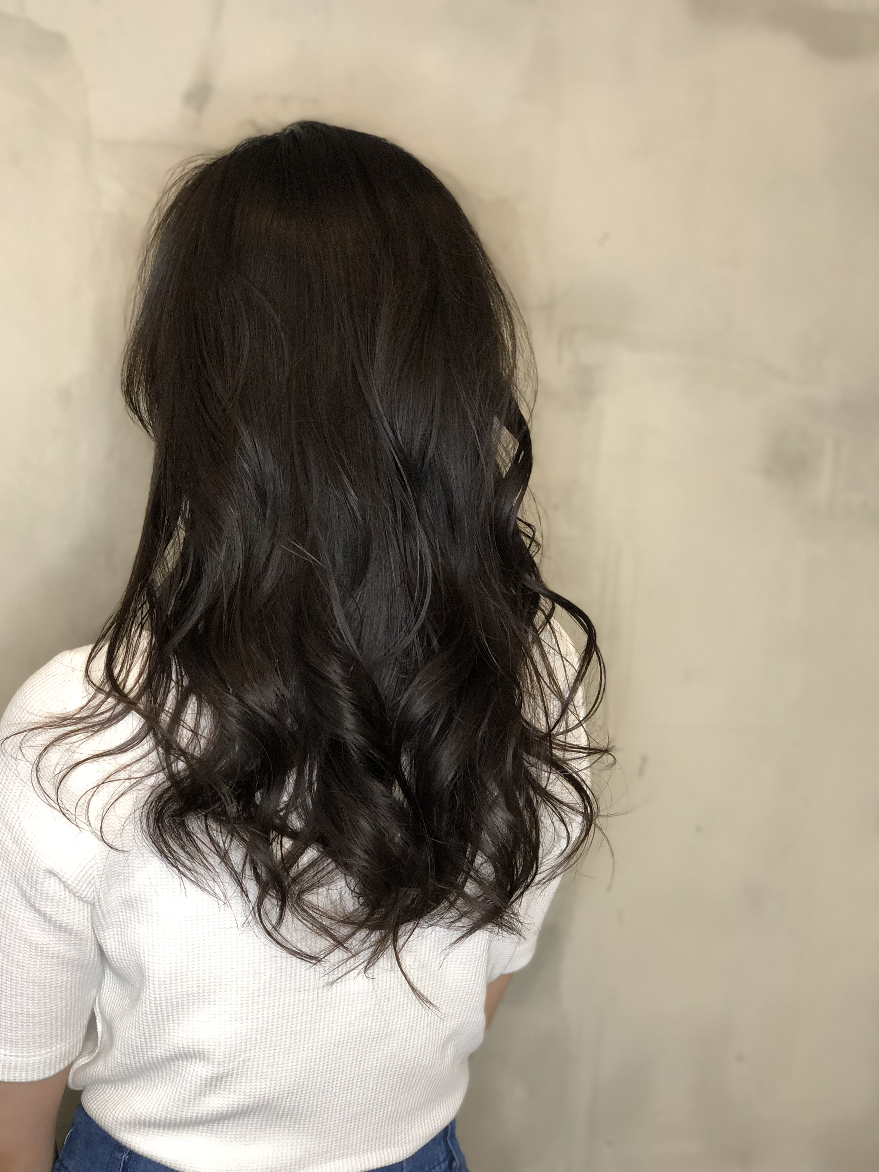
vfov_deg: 36.2
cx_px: 436
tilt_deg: -5.2
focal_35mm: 53
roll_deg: -4.2
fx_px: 1794
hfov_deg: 27.5
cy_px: 585
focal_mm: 6
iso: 125
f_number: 2.4
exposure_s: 1/33
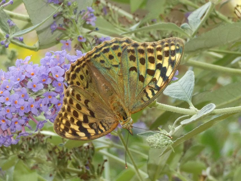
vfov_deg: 8.6
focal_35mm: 173
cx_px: 120
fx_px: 1205
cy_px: 90
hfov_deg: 11.4
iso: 200
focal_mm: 30.9
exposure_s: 1/60
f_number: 5.5
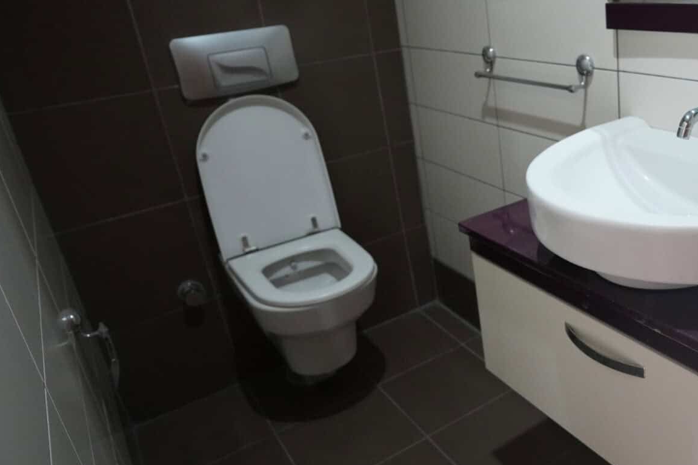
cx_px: 566
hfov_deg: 54.4
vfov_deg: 41.0
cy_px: 200
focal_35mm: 32
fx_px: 620
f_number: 2.8
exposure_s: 1/160
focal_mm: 18
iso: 4000
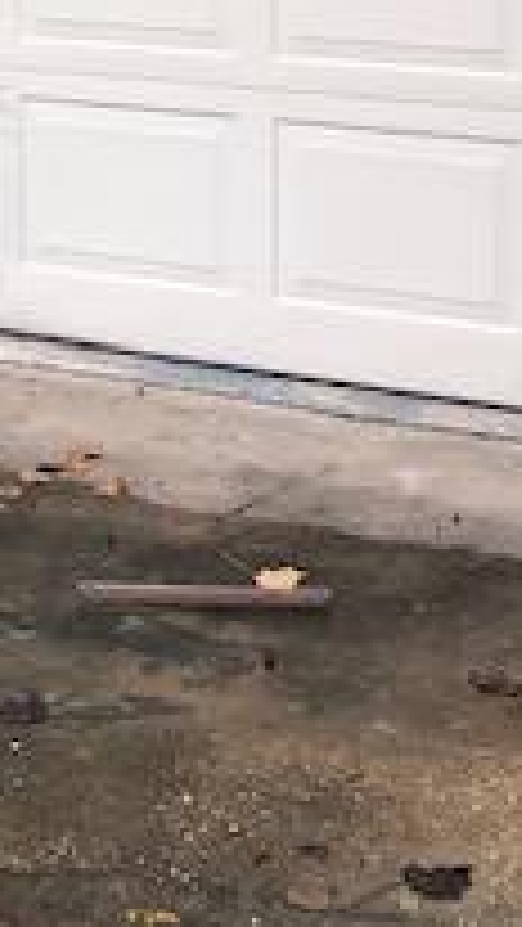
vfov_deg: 21.6
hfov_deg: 12.6
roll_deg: +0.8
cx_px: -36
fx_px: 2336
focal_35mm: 95
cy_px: -27
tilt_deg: -6.6
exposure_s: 1/120
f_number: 1.8
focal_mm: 3.99
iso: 25
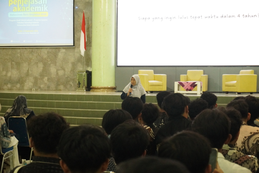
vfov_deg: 18.2
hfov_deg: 27.0
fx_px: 540
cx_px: 130
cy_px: 86
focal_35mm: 75
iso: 8000
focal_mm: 50
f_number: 5.6
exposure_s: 1/160
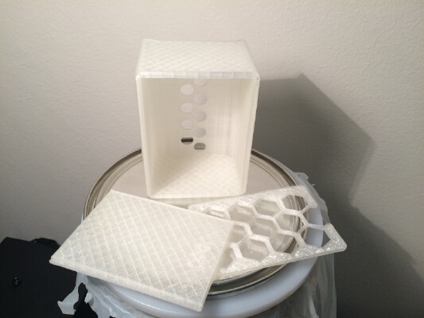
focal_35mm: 29
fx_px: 355
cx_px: 212
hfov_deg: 61.6
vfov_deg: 48.2
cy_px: 159
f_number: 2.2
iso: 40
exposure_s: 1/40
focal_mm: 4.15
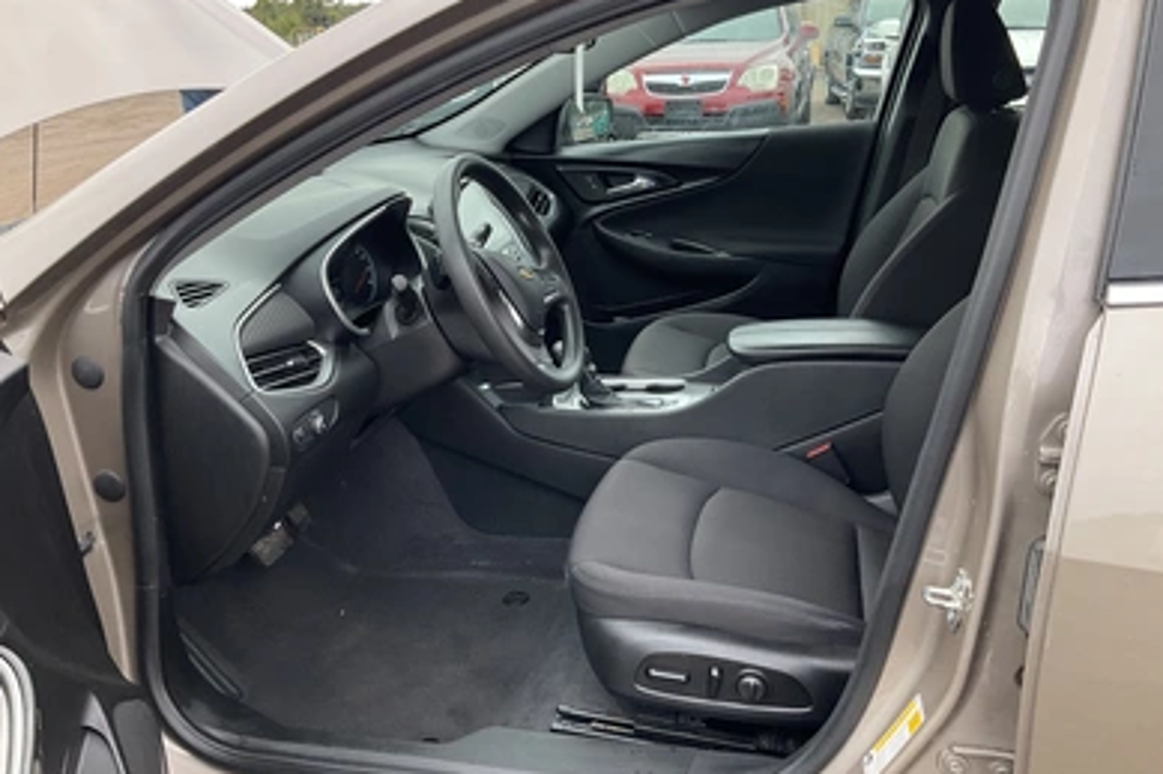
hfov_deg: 60.3
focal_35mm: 31
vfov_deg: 42.3
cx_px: 586
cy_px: 368
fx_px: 1001
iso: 25
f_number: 1.8
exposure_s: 1/210
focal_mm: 3
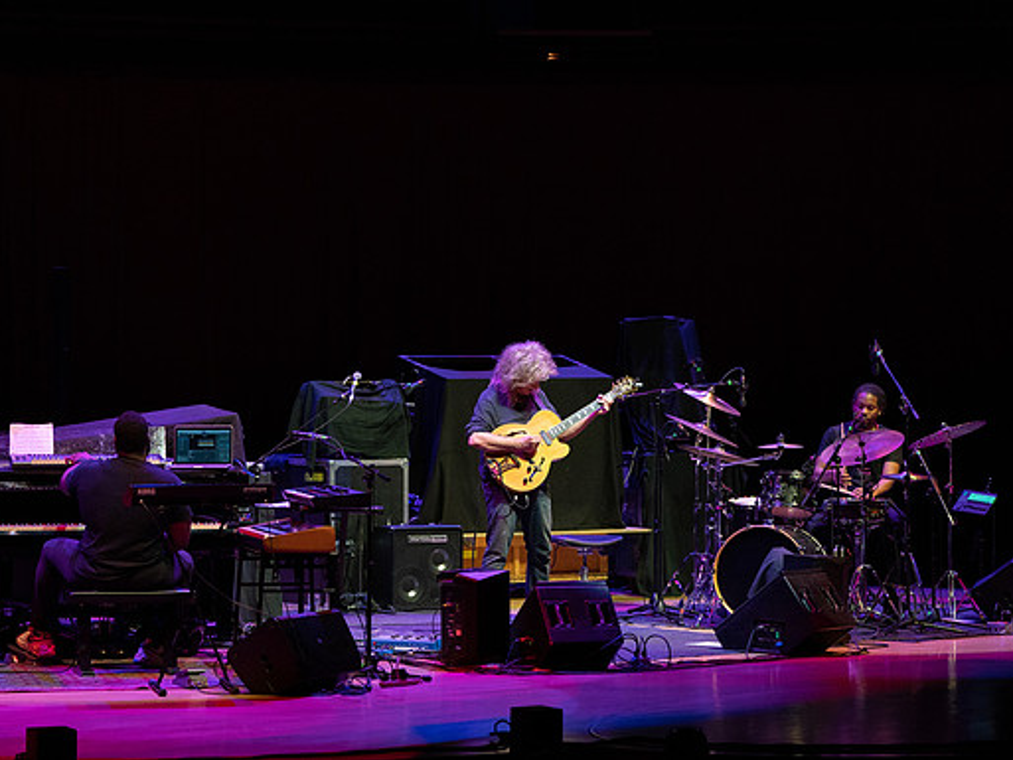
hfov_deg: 15.0
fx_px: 3834
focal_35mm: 131
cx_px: 446
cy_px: 380
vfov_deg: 11.3
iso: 3200
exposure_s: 1/250
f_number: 5
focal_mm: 119
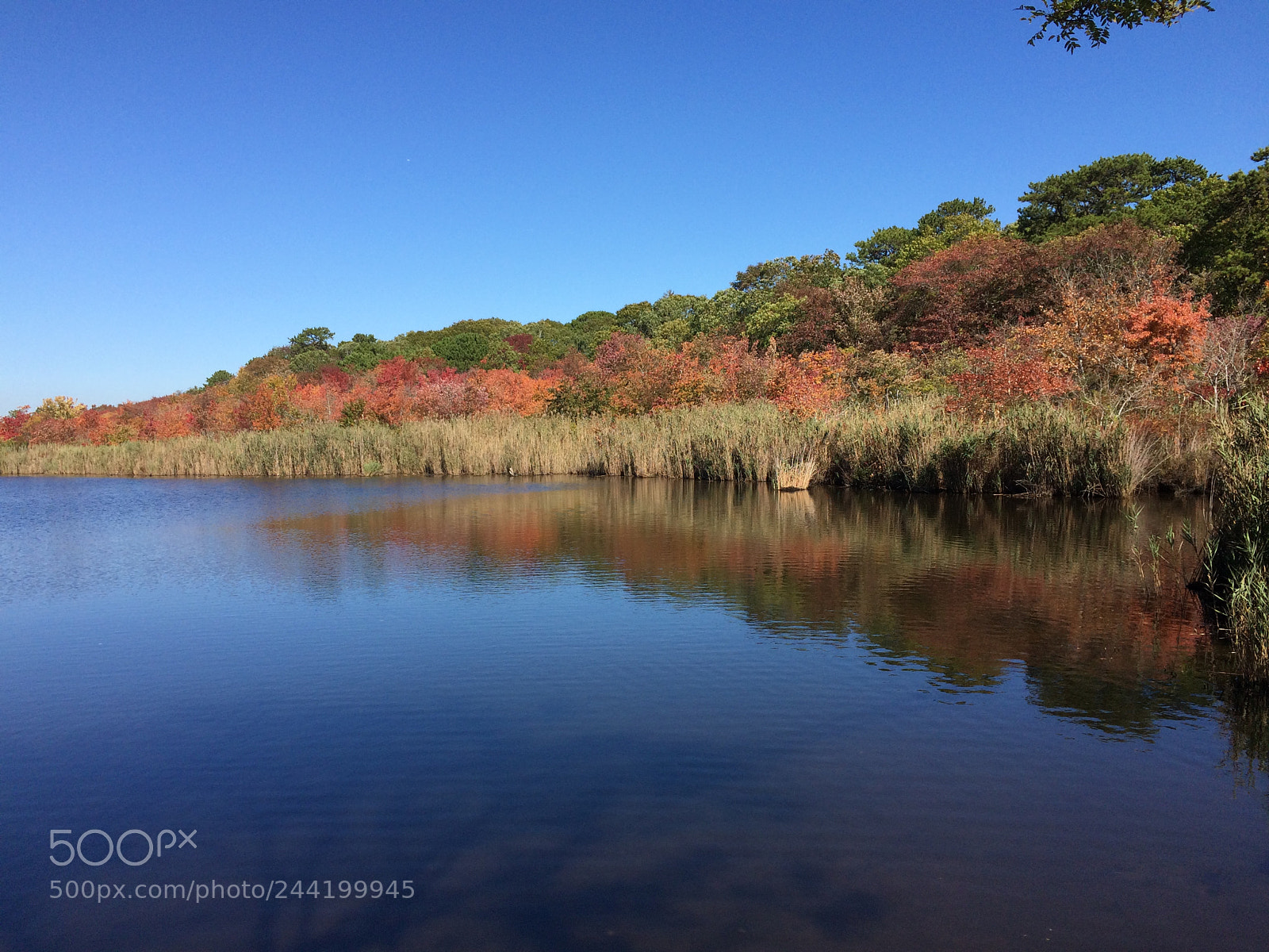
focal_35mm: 29
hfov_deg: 61.7
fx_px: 1063
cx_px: 634
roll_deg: +2.2
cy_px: 476
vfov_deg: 48.2
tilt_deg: -3.2
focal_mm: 4.15
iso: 32
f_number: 2.2
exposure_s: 1/1866
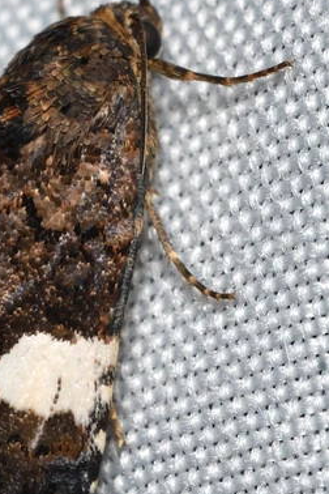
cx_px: 56
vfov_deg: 5.4
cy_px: 294
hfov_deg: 3.6
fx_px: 5222
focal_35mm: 381
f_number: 10
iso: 100
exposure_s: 1/250
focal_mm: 150
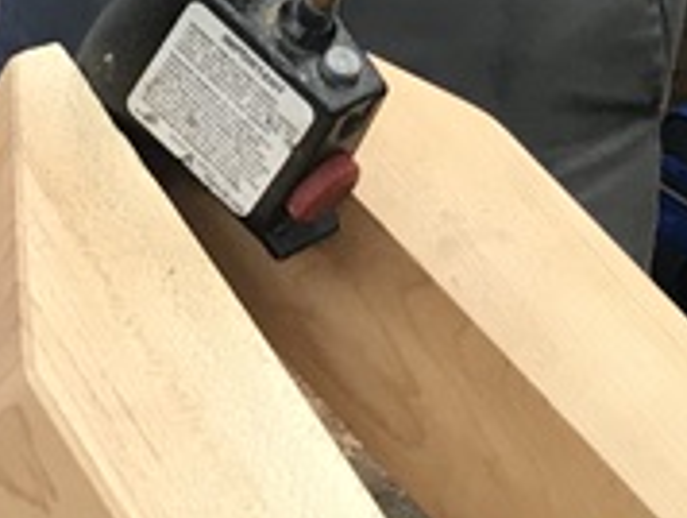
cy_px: 8
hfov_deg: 12.2
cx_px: 633
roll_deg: -3.2
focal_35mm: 161
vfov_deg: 9.2
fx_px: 3200
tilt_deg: -21.4
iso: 32
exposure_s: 1/30
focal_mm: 3.99
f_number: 1.8
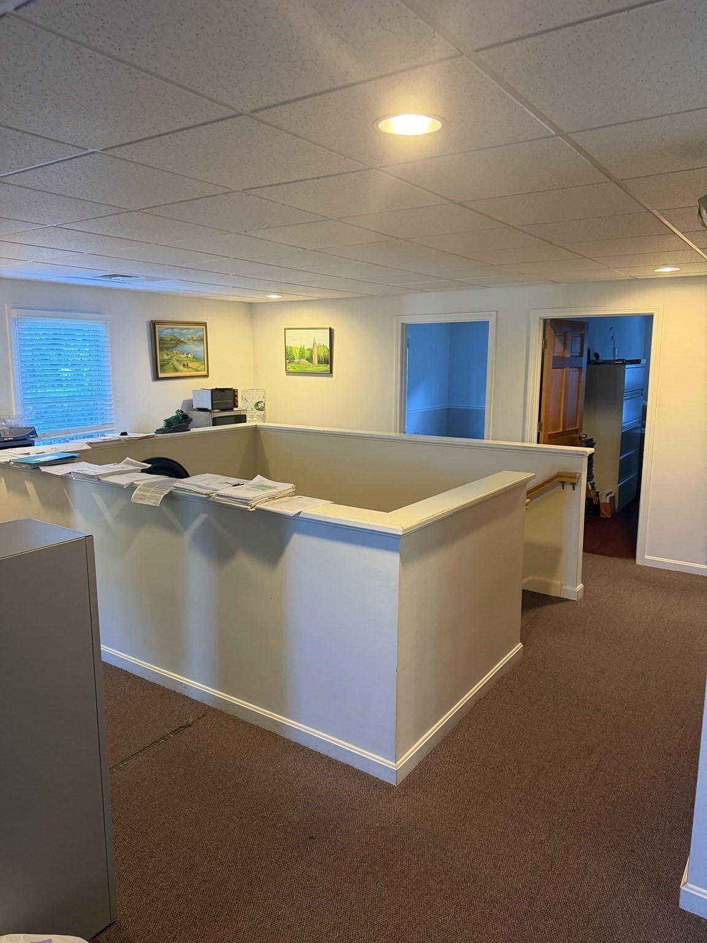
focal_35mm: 24
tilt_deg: -8.7
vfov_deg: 71.6
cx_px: 354
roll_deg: +0.0
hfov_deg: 56.8
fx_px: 654
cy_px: 472
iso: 320
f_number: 1.78
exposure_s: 1/60
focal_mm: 6.76
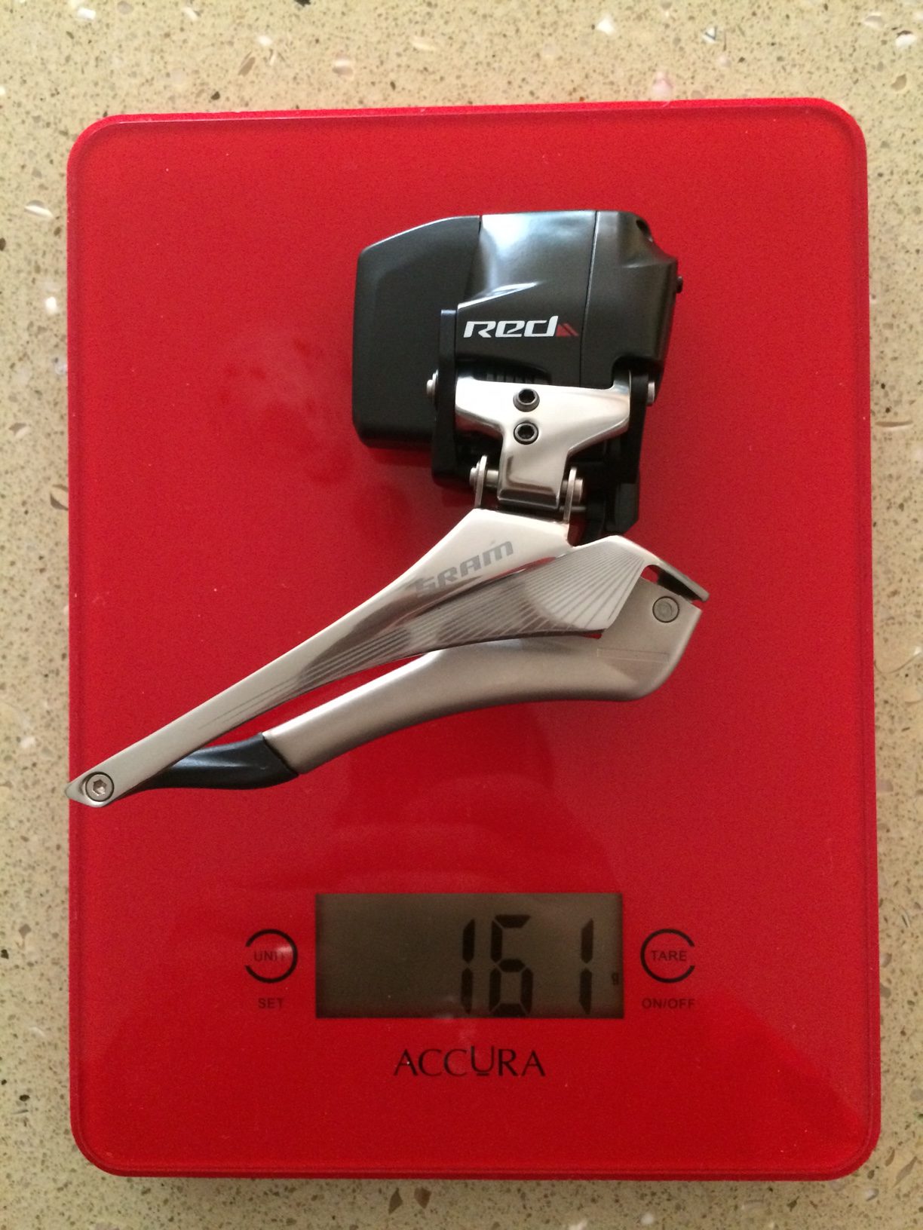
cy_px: 615
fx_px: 1031
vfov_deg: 61.7
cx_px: 462
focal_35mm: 29
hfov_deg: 48.2
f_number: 2.2
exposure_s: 1/17
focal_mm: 4.15
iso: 400
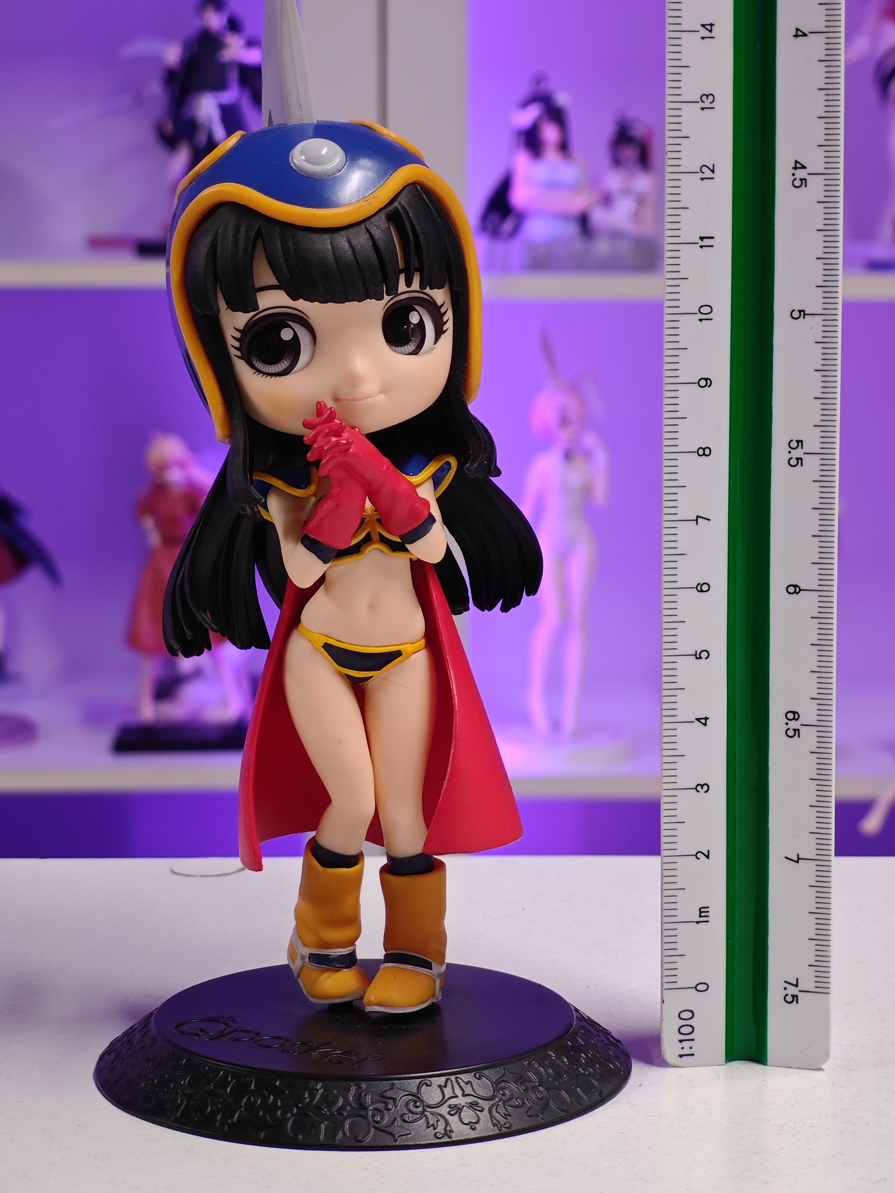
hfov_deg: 18.4
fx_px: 2758
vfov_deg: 24.4
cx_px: 448
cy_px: 596
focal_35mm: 80
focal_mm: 7.48
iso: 400
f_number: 2.4
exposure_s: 1/20.1
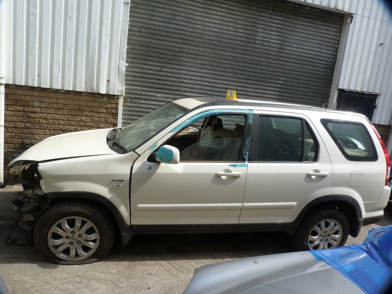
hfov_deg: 69.4
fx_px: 283
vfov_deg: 54.9
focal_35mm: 25
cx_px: 196
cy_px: 147
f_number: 5
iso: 80
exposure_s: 1/250
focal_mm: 4.5
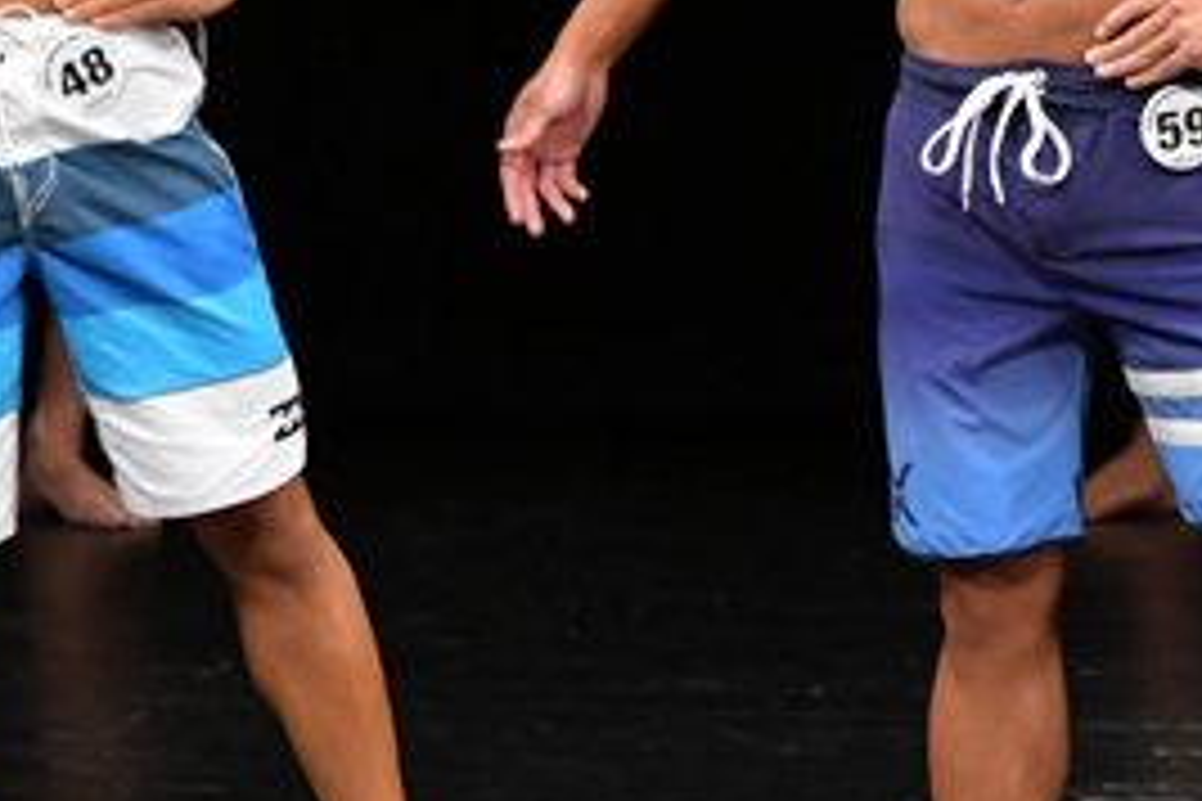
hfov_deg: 2.5
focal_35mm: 827
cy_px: 220
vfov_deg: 1.7
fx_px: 27610
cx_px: 1263
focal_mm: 190
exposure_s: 1/400
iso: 3200
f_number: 5.6
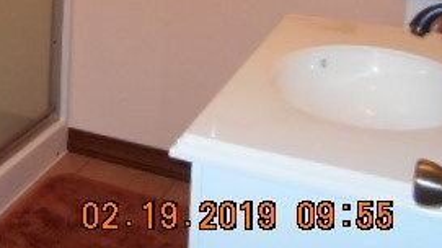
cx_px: -67
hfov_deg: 28.1
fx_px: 785
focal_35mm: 67
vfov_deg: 16.7
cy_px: -91
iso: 200
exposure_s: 1/25
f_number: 3.2
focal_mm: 4.6
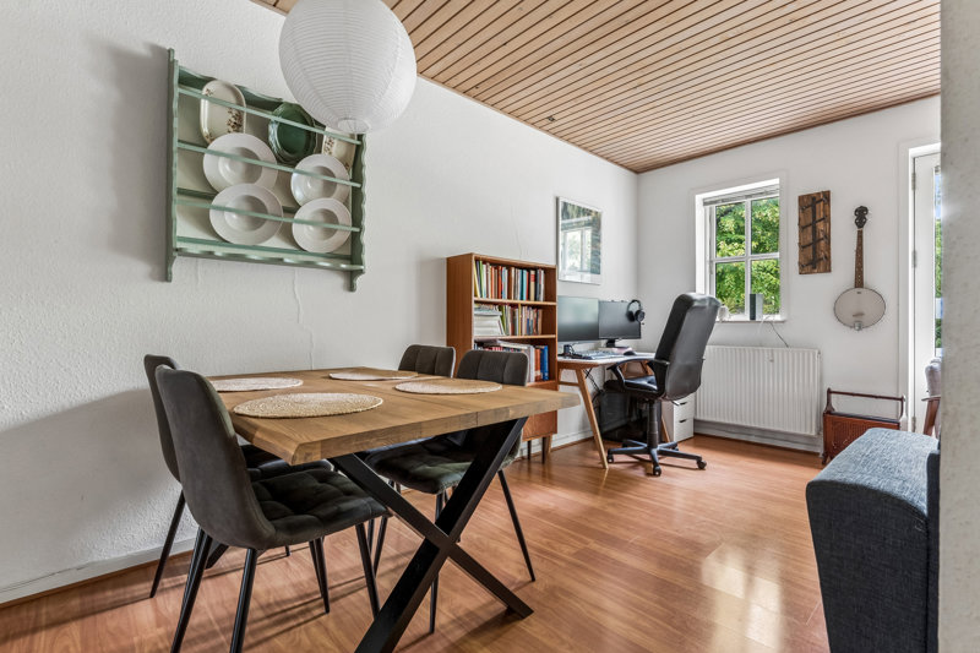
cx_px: 490
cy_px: 326
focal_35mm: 17
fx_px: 469
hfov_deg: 92.5
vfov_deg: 69.6
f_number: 8
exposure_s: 1/3.33
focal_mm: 11.5
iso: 800
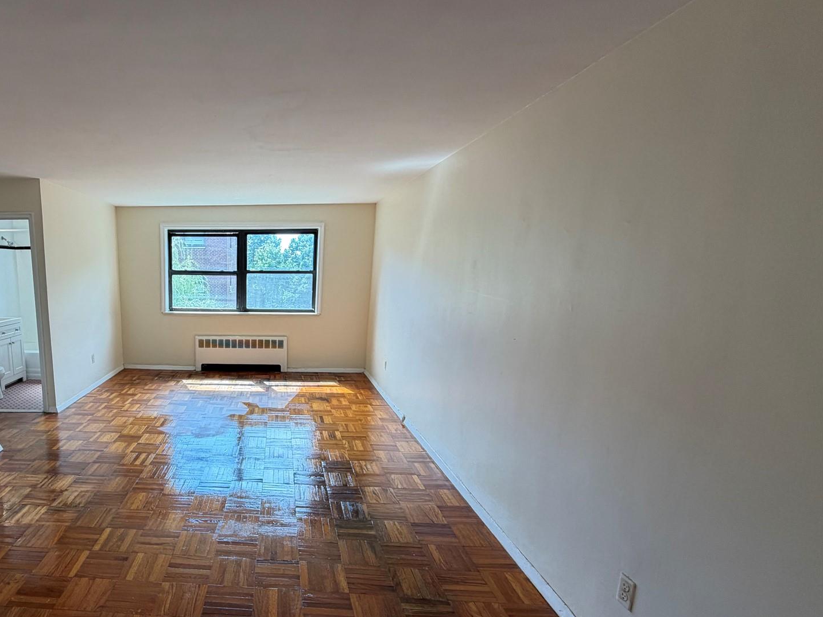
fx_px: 475
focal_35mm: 20
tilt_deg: -10.2
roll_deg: +0.0
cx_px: 237
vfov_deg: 65.6
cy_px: 358
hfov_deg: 77.4
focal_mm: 2.22
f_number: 2.2
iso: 64
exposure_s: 1/120
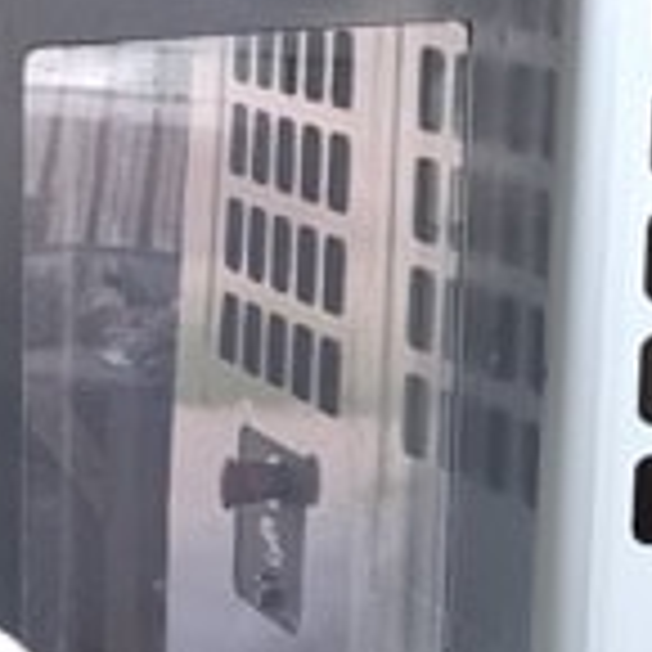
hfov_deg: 9.7
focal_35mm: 180
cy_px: 899
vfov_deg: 9.5
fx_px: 3836
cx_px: 45
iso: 100
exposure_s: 1/60
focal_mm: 5.4
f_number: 1.8
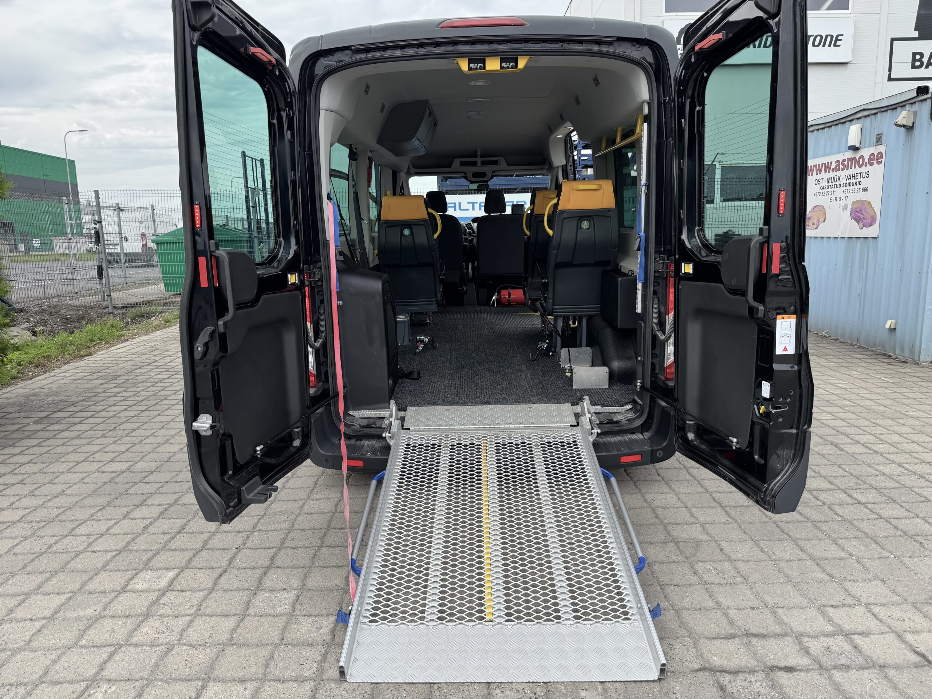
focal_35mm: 24
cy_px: 350
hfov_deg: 71.6
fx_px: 646
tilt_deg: -10.0
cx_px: 466
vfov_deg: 56.8
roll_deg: +1.3
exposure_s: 1/1425
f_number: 1.78
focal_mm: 6.76
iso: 80
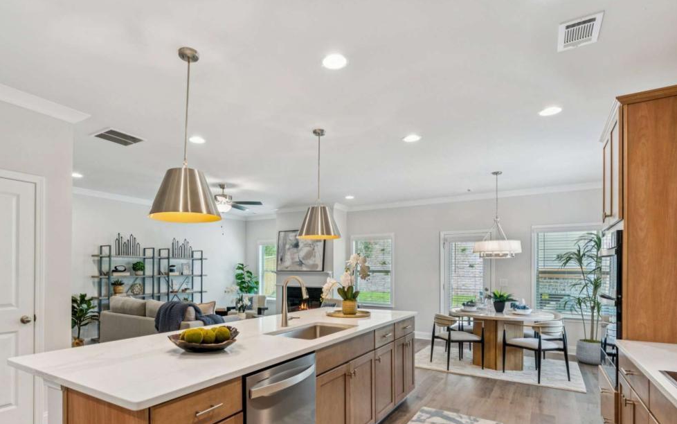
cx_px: 304
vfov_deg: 58.9
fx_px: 369
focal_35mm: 20
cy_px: 265
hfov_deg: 84.8
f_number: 8
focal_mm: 16
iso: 400
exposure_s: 1/15
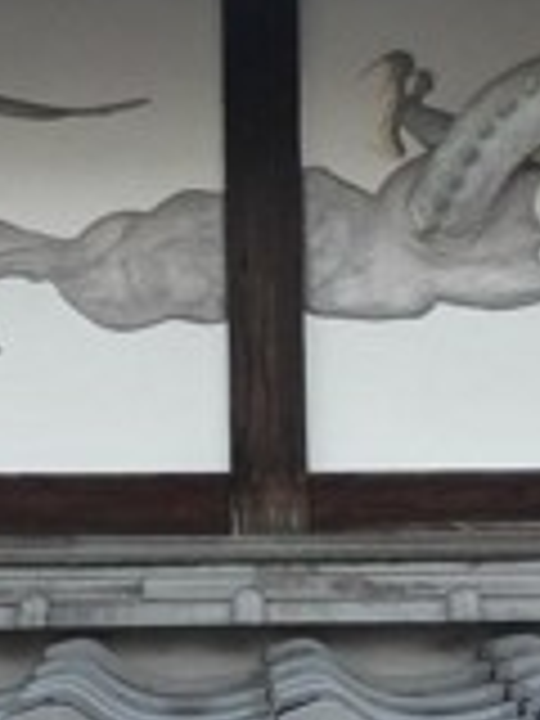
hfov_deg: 7.9
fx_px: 3910
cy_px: 144
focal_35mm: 188
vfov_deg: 10.5
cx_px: 162
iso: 160
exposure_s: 1/40
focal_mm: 6.7
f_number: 3.9
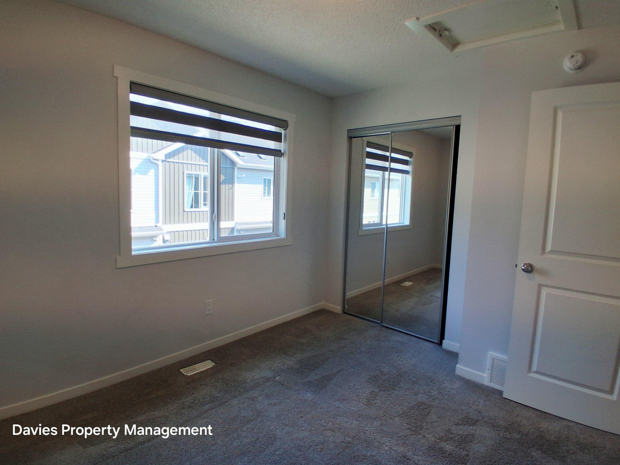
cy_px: 226
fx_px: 322
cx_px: 309
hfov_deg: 87.8
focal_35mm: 18
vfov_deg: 71.6
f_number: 2.2
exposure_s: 1/165
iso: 50
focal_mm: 1.4
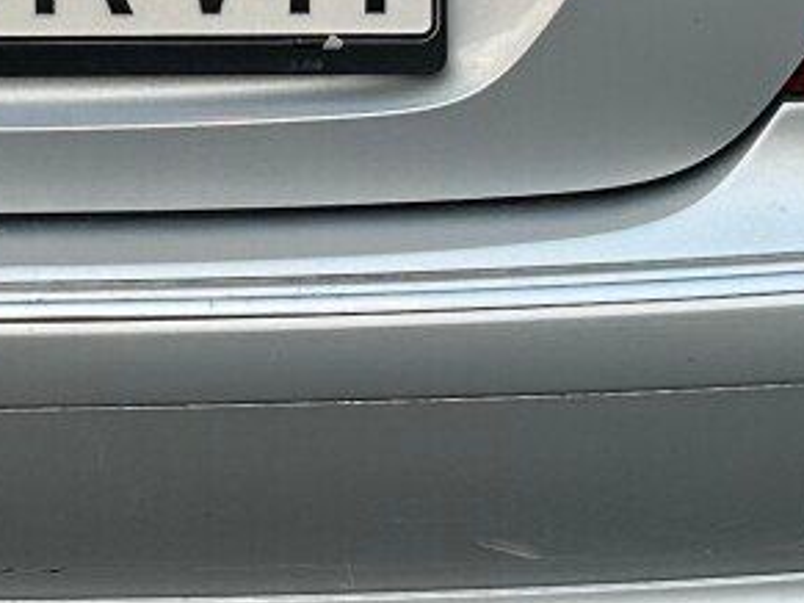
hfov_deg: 12.2
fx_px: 3738
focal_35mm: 161
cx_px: 177
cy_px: -134
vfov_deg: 9.1
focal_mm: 6.86
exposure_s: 1/121
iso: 80
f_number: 1.78
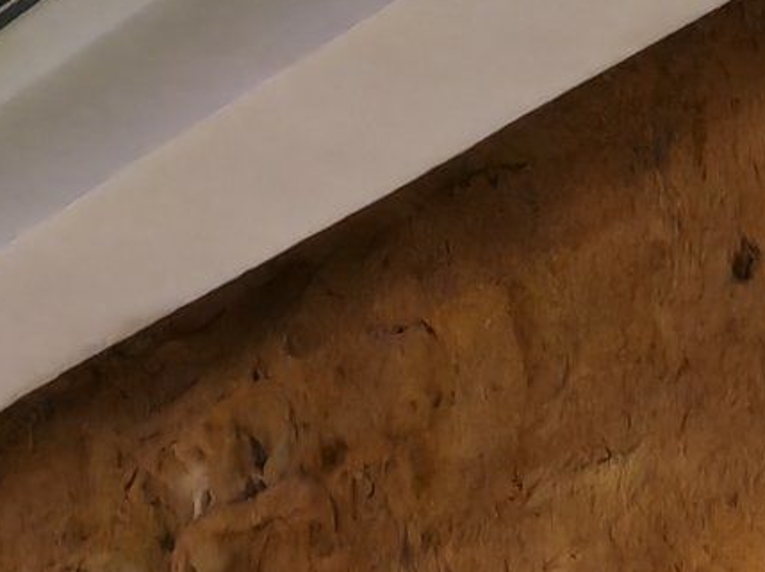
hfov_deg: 10.6
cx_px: 1499
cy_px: 1614
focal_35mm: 172
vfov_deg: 7.7
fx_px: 3798
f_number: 1.9
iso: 64
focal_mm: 5.52
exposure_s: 1/100
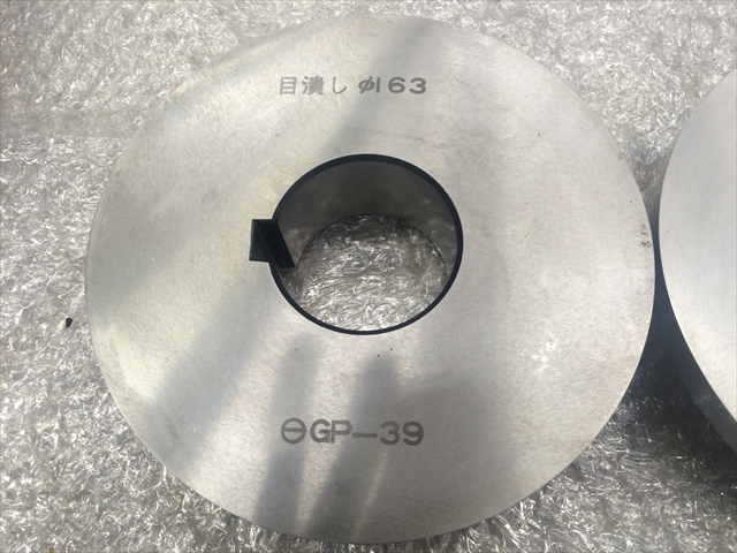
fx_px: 617
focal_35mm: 29
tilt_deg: -71.2
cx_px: 368
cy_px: 276
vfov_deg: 48.2
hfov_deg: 61.7
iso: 64
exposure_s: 1/30
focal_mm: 4.15
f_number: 2.2
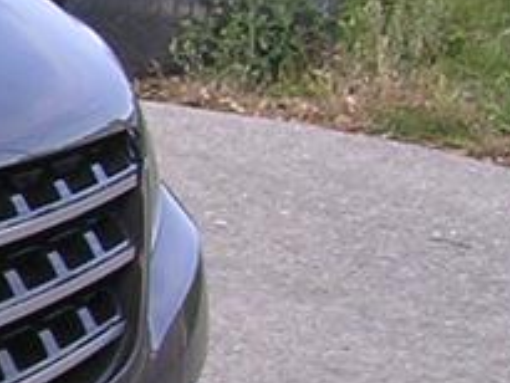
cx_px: -1047
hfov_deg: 7.3
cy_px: 134
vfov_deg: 6.3
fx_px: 3494
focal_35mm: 237
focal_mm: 5.8
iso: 100
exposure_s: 1/317
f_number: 2.8
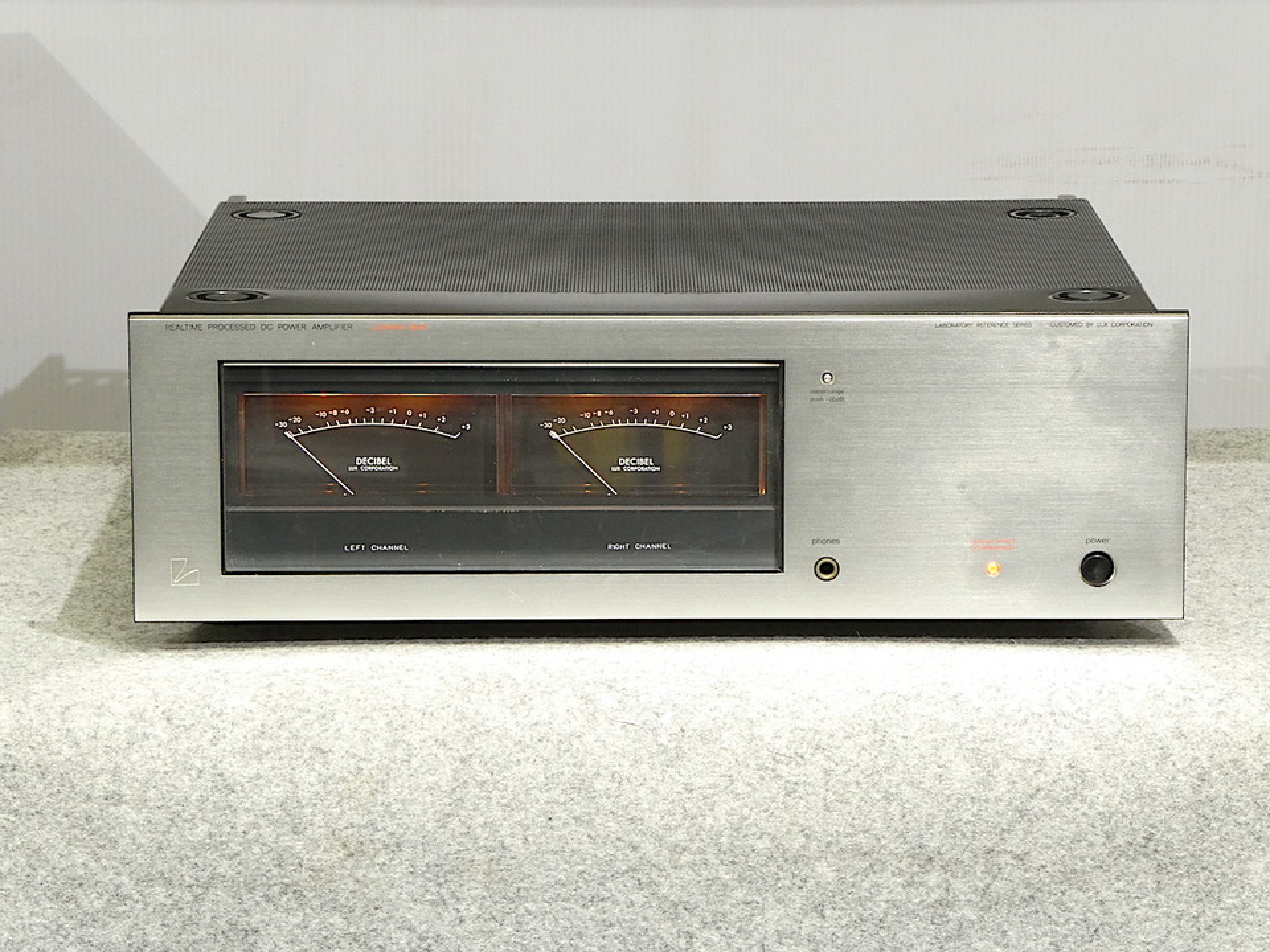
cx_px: 635
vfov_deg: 11.0
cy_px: 476
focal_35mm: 135
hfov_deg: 14.6
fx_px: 4953
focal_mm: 24.2
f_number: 7.1
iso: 400
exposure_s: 1/3.2
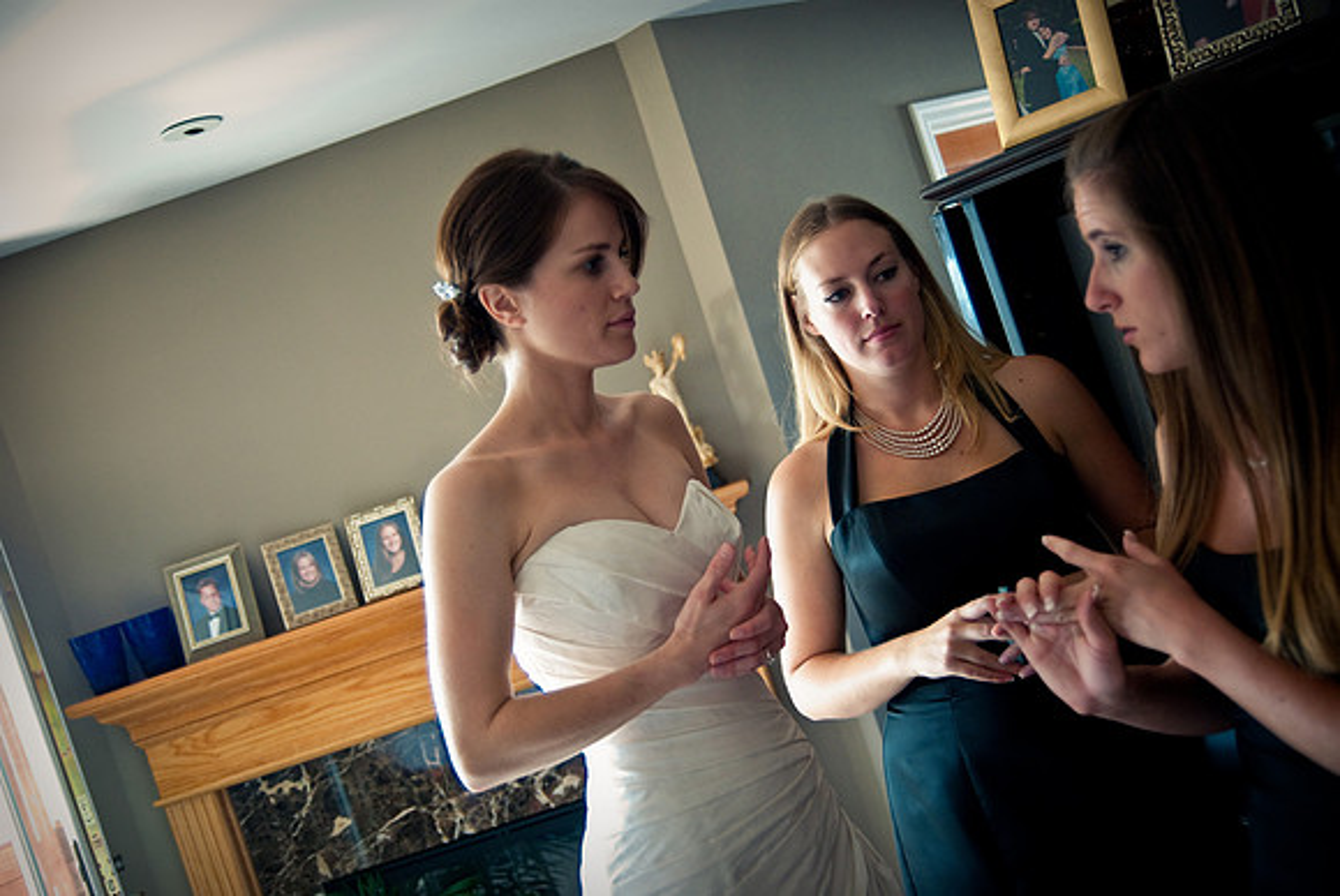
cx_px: 670
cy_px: 448
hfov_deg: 43.6
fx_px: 1677
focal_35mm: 45
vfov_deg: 29.9
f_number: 2.8
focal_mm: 30
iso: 800
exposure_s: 1/40
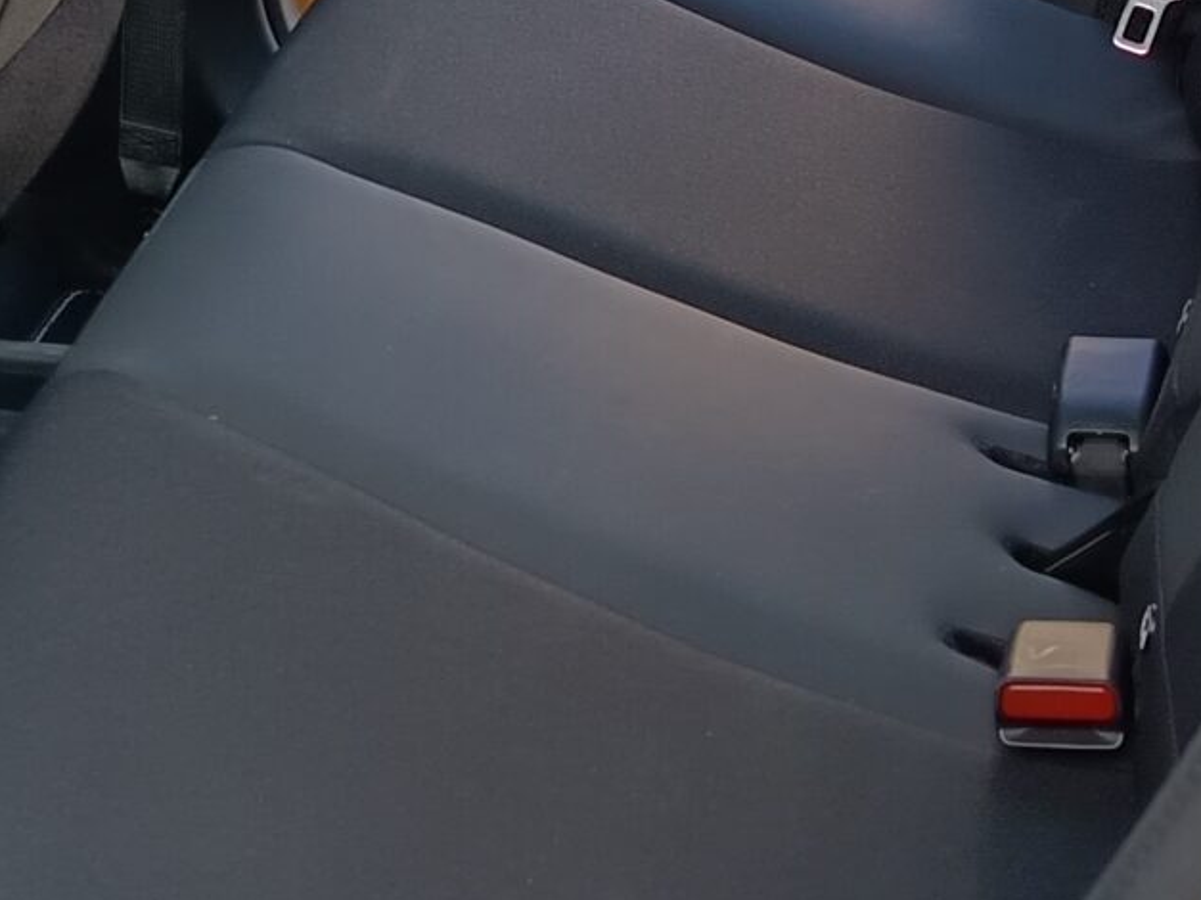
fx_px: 3399
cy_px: 82
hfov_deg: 19.9
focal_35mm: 98
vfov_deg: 14.9
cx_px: 303
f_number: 1.7
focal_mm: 5.24
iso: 288
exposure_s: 1/100
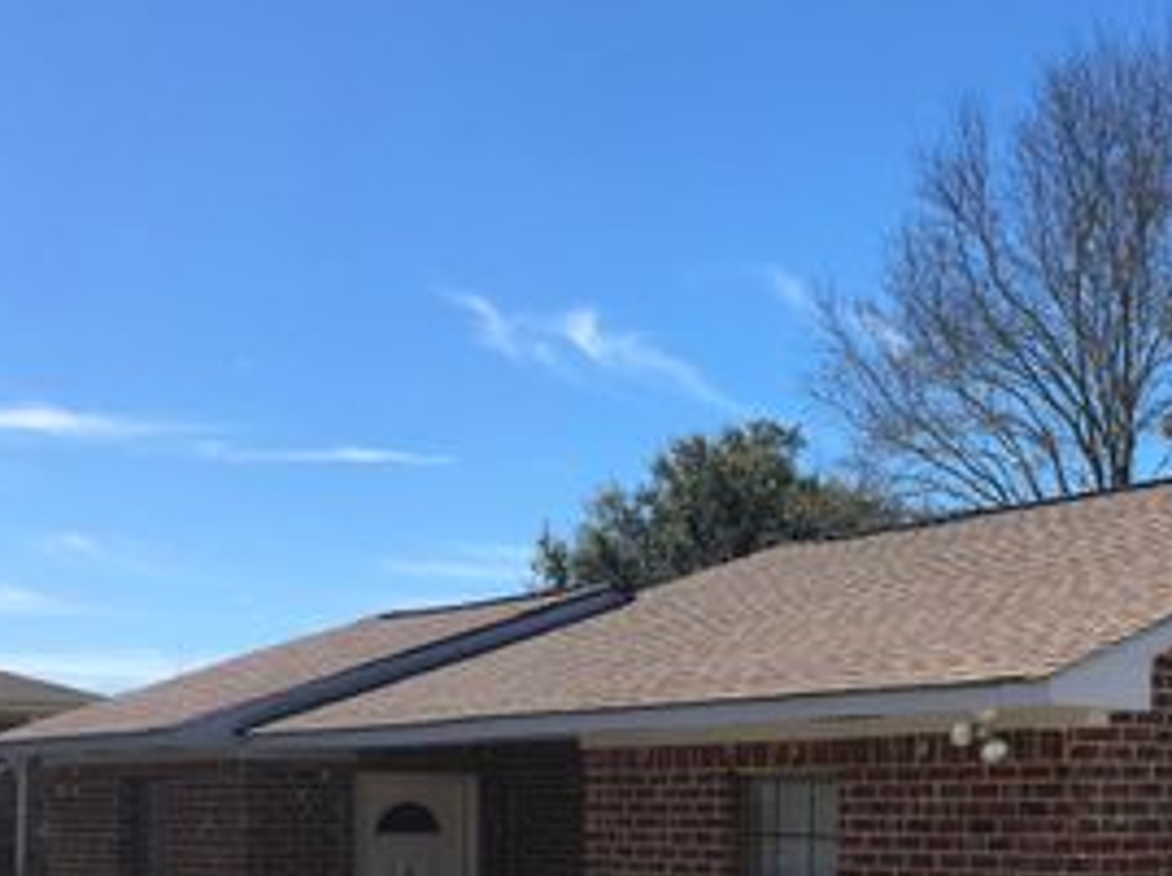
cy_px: 765
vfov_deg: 26.2
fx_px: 1826
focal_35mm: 54
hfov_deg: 33.9
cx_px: 1028
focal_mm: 4.15
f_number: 2.2
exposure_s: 1/1183
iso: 25
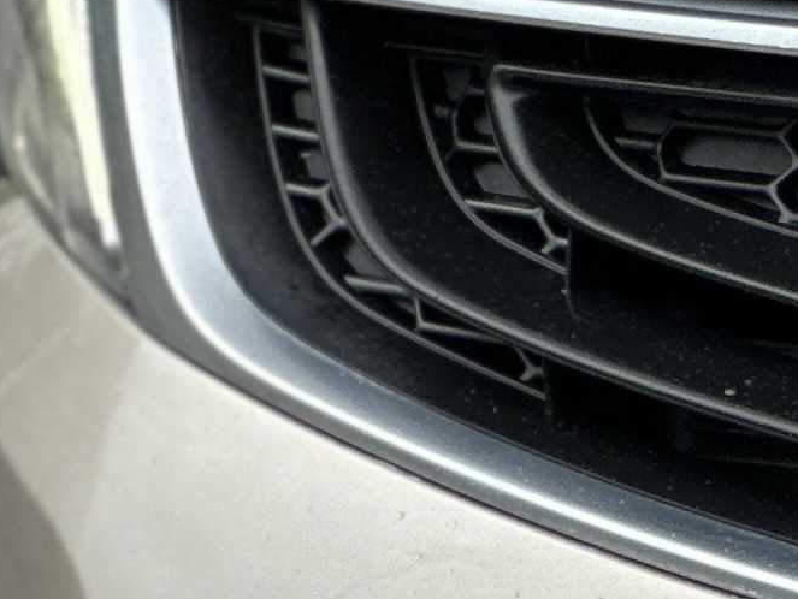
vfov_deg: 3.2
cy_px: 704
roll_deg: +0.7
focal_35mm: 468
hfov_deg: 4.1
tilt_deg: -12.1
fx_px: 10795
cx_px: 2140
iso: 25
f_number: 2.8
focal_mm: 9
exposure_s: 1/121
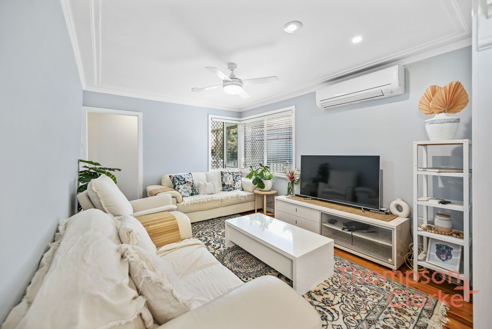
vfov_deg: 81.3
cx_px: 246
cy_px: 164
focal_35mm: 14
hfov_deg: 104.2
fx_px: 191
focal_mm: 14
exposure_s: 1/6
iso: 100
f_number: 4
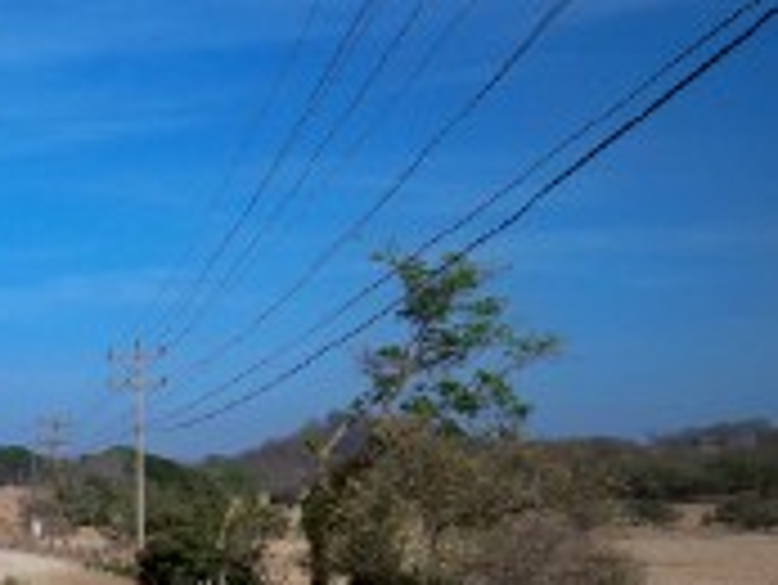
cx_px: -27
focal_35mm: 81
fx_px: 1822
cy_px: 567
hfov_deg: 23.0
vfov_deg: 17.8
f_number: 4.7
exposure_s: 1/800
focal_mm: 6.3
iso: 64
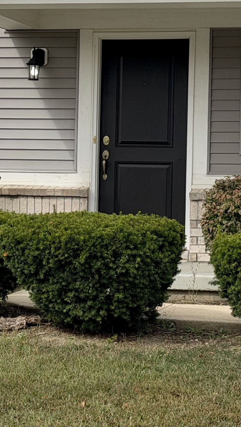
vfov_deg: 16.2
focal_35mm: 132
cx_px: 108
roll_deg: -0.4
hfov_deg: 9.2
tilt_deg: +1.6
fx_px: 1499
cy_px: 133
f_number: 1.78
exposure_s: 1/5587
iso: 64
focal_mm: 6.76
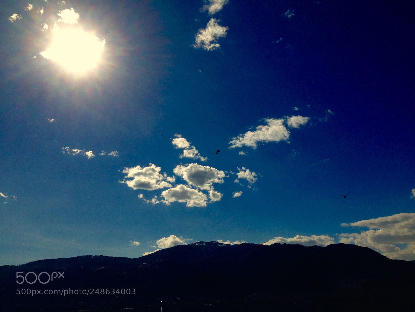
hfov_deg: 55.4
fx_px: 396
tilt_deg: +24.7
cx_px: 208
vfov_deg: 42.9
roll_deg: +0.1
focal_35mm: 33
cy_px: 156
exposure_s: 1/6803
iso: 50
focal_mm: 4.12
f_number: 2.4
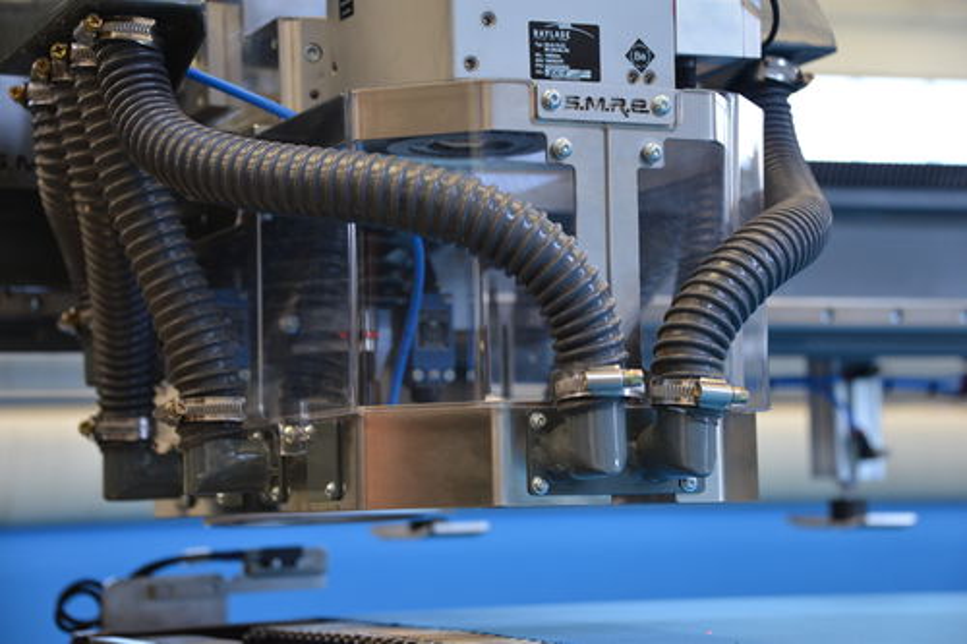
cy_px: 322
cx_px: 484
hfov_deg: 22.6
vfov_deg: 15.2
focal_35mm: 90
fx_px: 2417
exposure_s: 1/250
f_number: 5.3
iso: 1600
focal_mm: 90
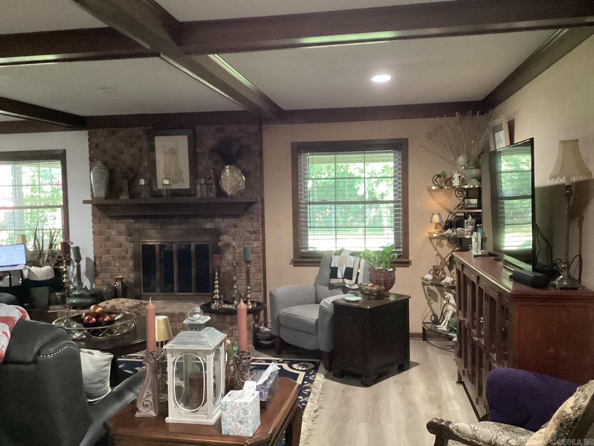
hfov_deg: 58.4
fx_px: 532
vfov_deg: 45.4
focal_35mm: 31
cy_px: 223
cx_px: 297
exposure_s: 1/30
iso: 640
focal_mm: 3.3
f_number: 2.4
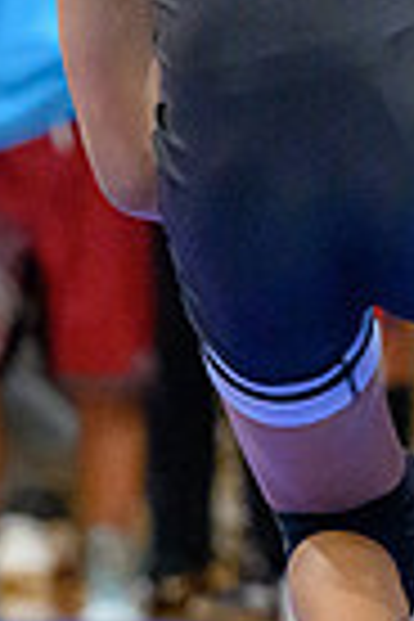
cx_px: 665
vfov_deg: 3.8
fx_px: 9418
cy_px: 195
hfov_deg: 2.5
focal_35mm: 546
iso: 11400
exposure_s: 1/800
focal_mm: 110
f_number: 2.8
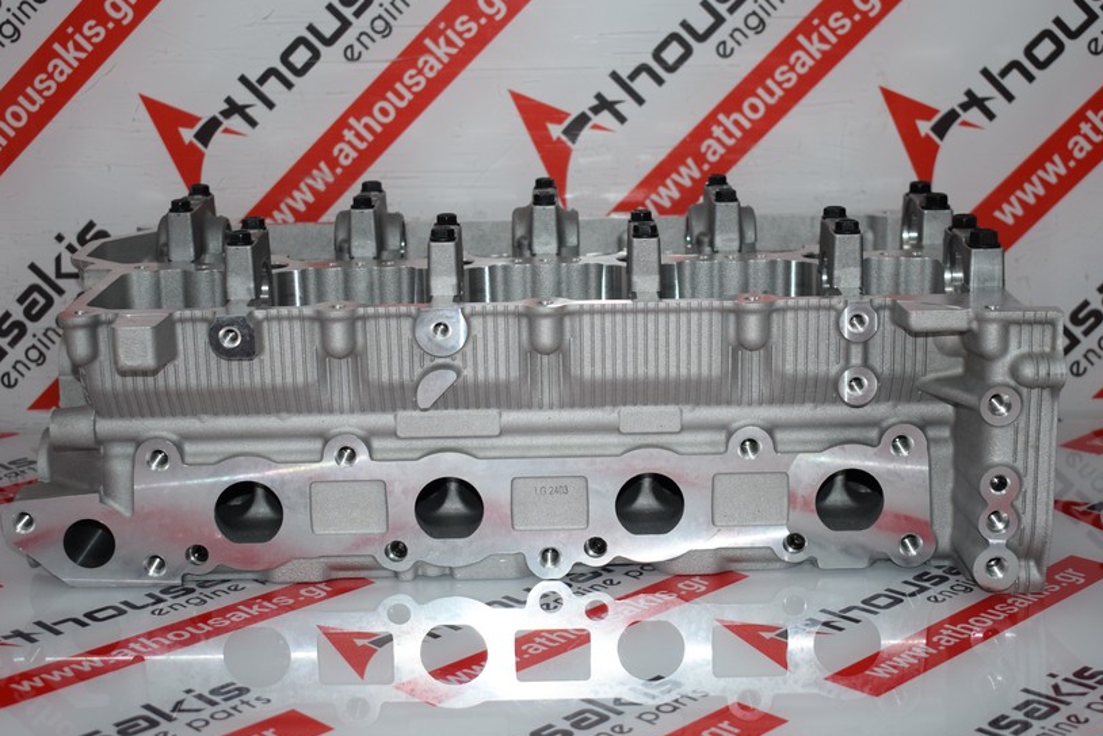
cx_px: 570
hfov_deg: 33.9
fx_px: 1808
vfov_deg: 23.0
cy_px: 326
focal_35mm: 59
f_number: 4.5
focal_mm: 32
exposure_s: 1/200
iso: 500
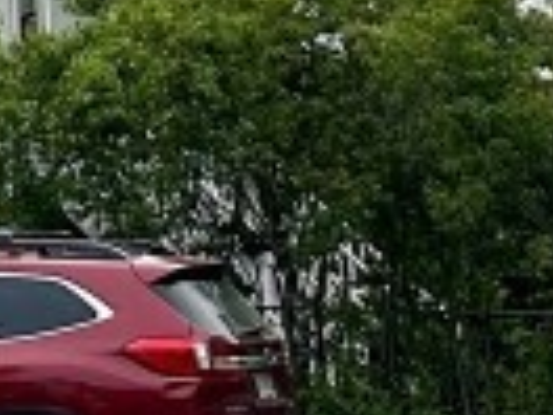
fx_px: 2971
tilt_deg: +9.1
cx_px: -1261
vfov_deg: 7.8
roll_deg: -2.5
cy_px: -214
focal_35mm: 186
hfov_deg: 8.4
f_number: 1.78
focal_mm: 6.86
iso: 80
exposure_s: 1/5000
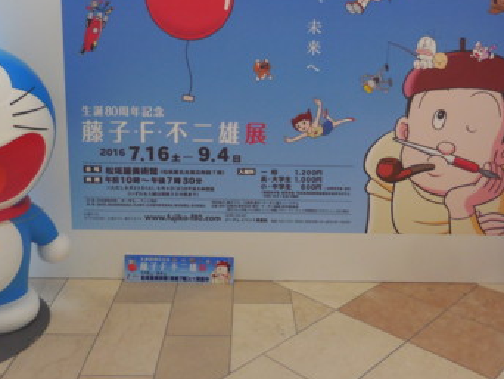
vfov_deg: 37.4
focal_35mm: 38
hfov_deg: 48.9
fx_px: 554
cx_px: 252
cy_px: 127
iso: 250
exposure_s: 1/250
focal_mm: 4.5
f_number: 3.3
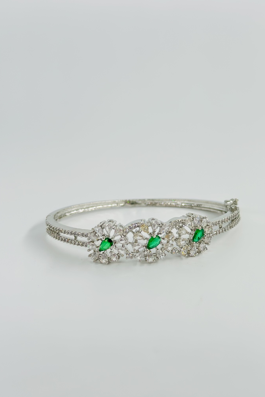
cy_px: 199
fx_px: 552
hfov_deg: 27.0
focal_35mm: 50
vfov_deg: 39.6
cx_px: 145
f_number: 1.78
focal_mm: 6.86
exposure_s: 1/1475
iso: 80
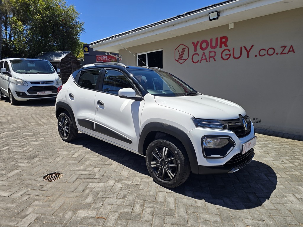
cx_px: 152
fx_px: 201
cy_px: 114
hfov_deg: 73.9
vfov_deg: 58.9
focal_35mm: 23
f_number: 1.7
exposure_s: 1/939
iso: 12
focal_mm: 6.3
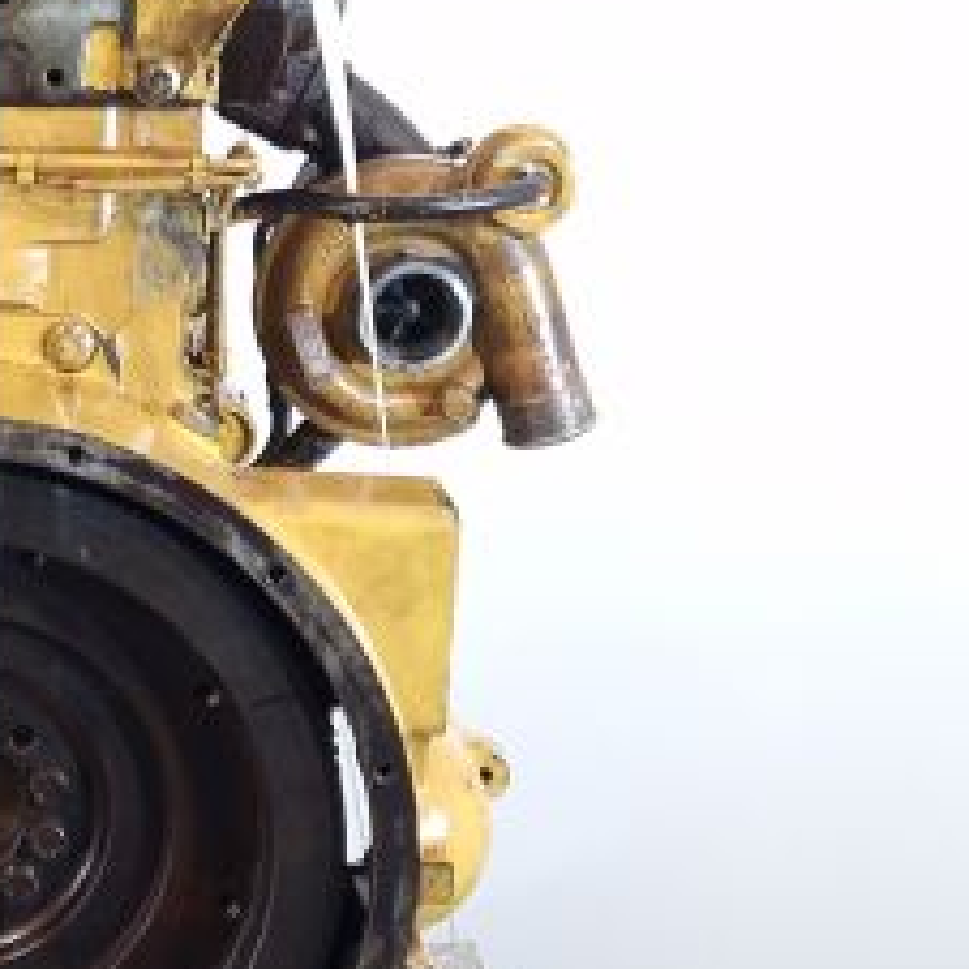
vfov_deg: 31.6
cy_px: 489
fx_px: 1710
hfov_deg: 28.9
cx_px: -73
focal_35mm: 54
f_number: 1.8
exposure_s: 1/50
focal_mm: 6.4
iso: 100
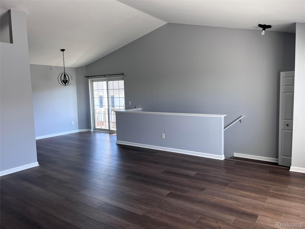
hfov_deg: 67.3
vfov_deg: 53.1
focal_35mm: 26
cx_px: 152
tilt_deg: -6.7
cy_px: 114
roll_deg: +1.6
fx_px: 229
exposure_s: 1/121
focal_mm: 5.1
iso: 50
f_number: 1.6
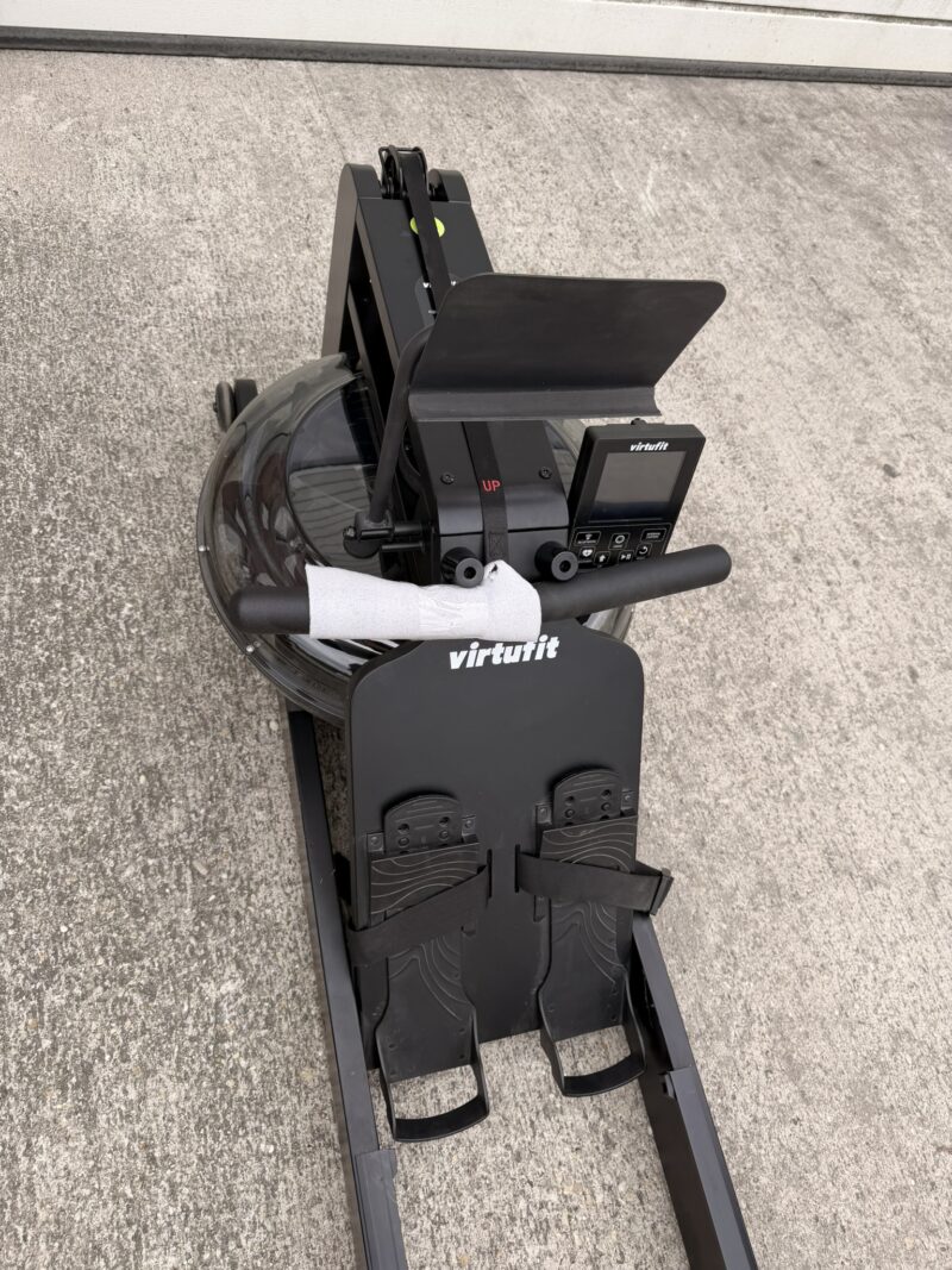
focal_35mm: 24
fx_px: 880
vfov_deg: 71.6
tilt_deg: -52.6
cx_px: 476
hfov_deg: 56.8
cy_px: 635
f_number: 1.78
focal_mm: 6.76
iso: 80
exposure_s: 1/788
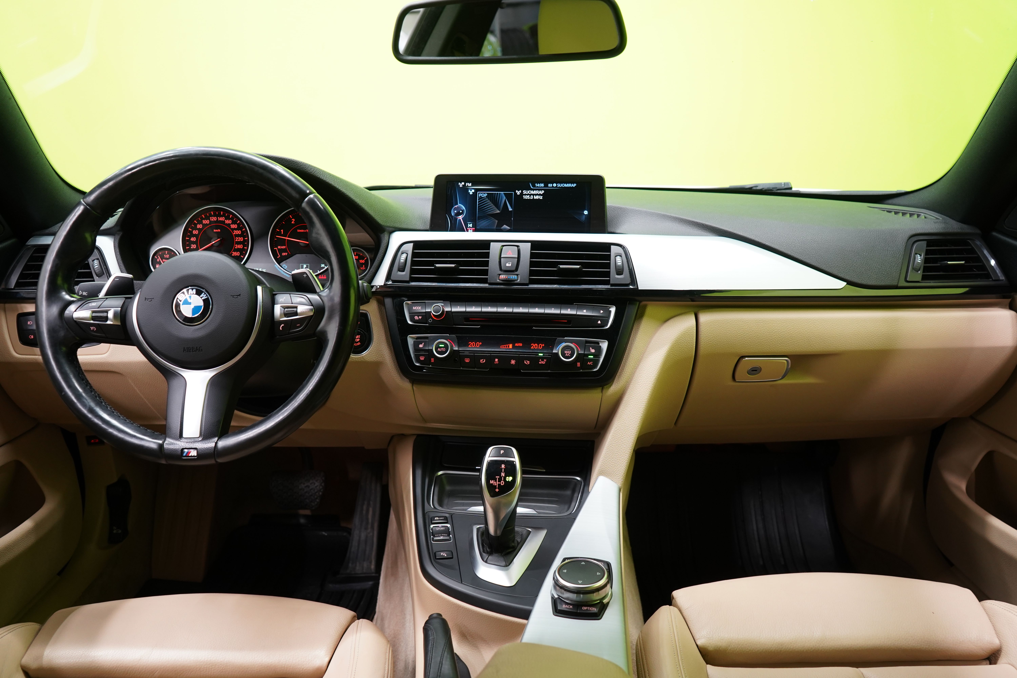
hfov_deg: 65.5
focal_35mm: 28
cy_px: 339
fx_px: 791
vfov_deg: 46.4
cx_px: 508
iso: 1250
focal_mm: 28
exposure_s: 1/25
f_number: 5
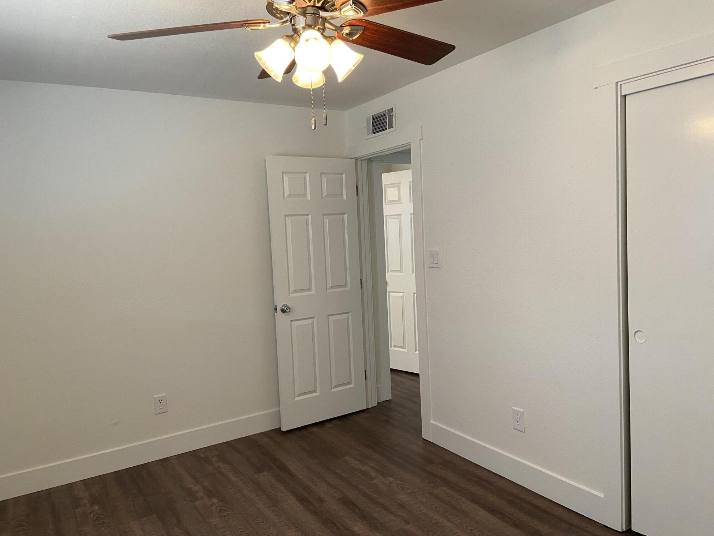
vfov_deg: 53.1
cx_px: 357
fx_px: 536
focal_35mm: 26
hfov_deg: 67.3
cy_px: 268
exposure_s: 1/60
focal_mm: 4.25
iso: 100
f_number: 1.8
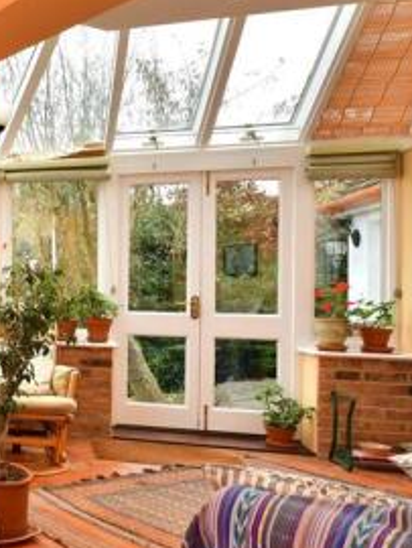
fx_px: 555
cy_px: 273
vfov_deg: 52.6
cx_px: -205
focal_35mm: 35
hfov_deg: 27.8
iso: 500
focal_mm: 10
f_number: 5.6
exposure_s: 1/50
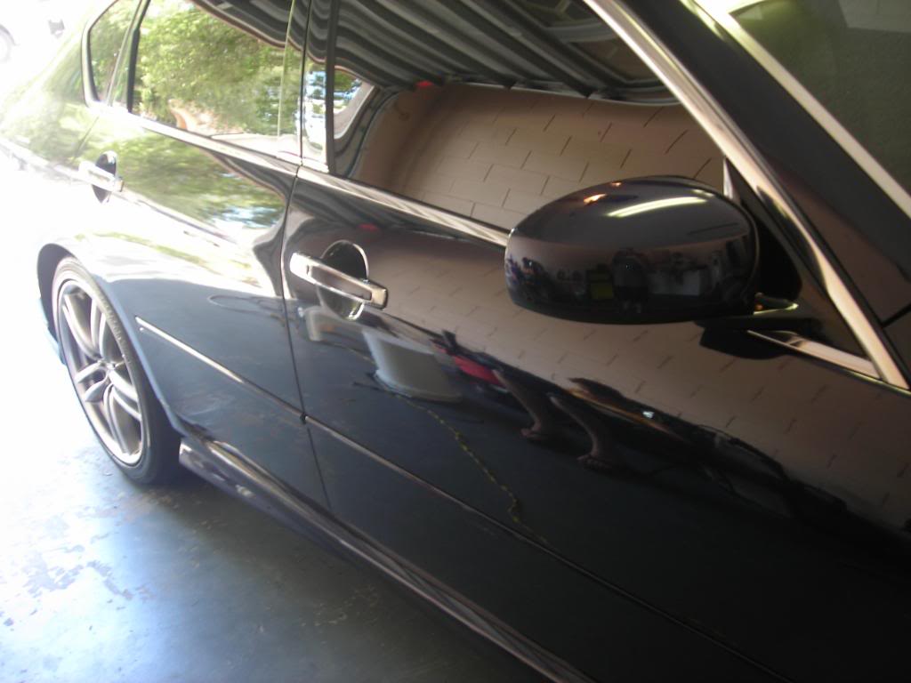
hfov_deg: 49.0
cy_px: 342
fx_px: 1000
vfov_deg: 37.7
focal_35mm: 38
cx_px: 456
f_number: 3.2
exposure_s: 1/5
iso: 50
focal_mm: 6.3
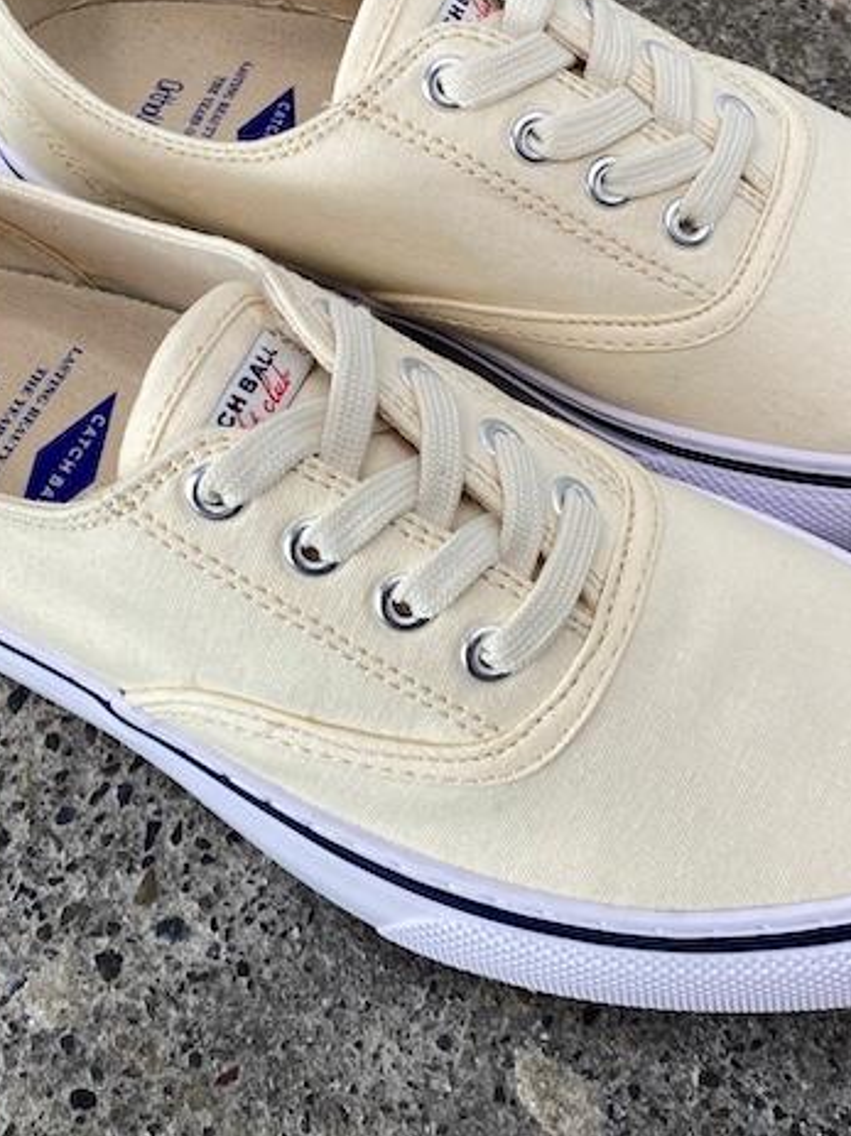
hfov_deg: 26.5
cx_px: 437
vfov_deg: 34.6
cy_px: 377
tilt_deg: -57.7
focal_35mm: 55
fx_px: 1804
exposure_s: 1/100
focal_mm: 4.25
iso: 40
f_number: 1.8
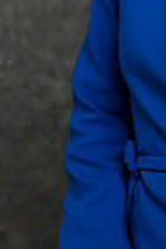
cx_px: 251
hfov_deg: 5.0
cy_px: -23
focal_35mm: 271
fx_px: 1874
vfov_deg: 7.6
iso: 125
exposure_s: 1/200
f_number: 5
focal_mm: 85
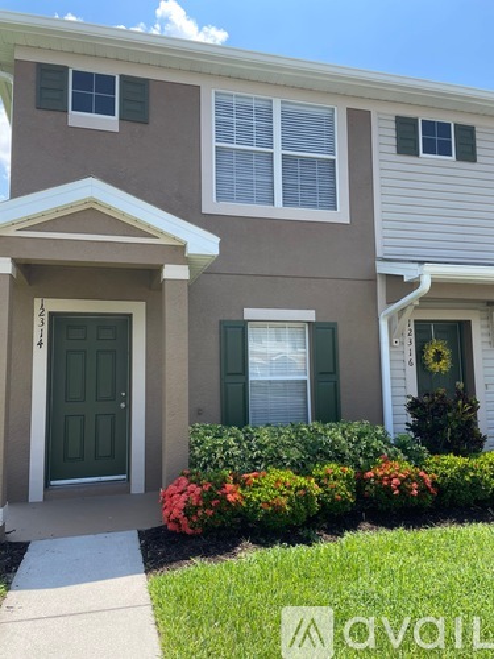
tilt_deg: +7.0
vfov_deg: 67.3
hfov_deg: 53.1
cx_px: 247
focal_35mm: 26
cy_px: 330
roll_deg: +0.8
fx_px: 495
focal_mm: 4.2
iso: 32
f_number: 1.6
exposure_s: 1/1208
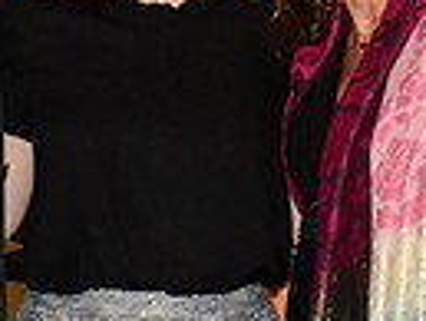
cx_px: 135
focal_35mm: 207
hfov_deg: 9.5
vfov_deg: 7.2
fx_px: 2550
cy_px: 71
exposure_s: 1/60
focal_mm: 48
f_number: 2.8
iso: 4000
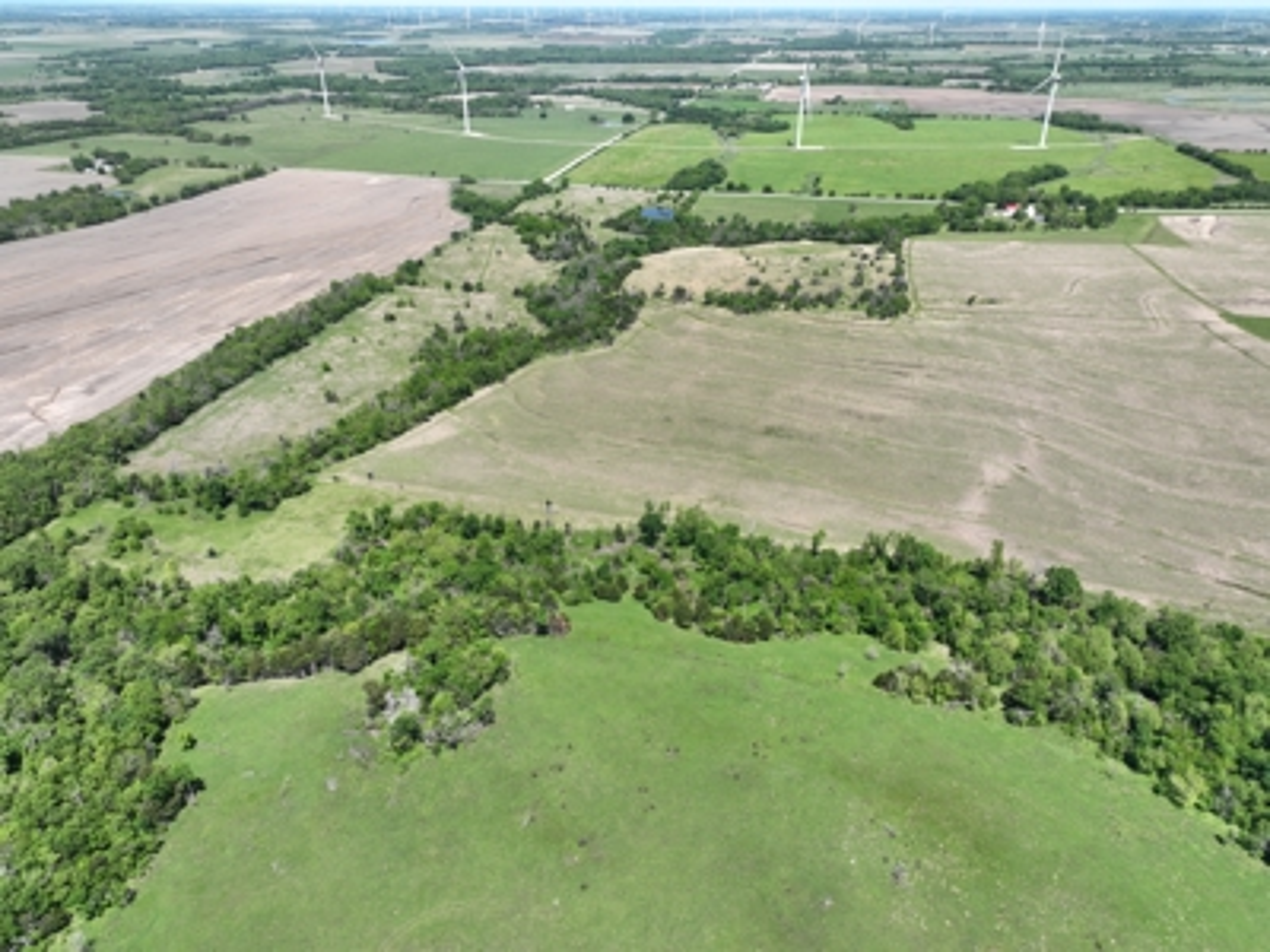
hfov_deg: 71.6
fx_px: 881
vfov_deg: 56.8
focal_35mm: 24
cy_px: 476
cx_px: 635
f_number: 2.8
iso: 100
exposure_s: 1/1000
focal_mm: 12.29
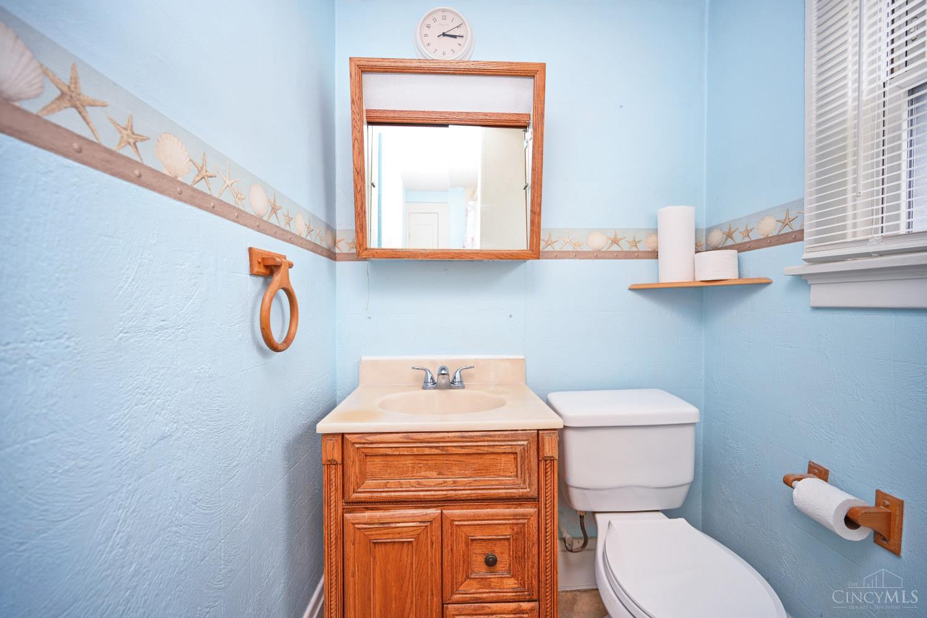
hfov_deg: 104.3
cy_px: 309
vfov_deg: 81.2
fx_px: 360
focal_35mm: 14
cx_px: 464
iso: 200
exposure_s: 1/60
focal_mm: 14
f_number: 4
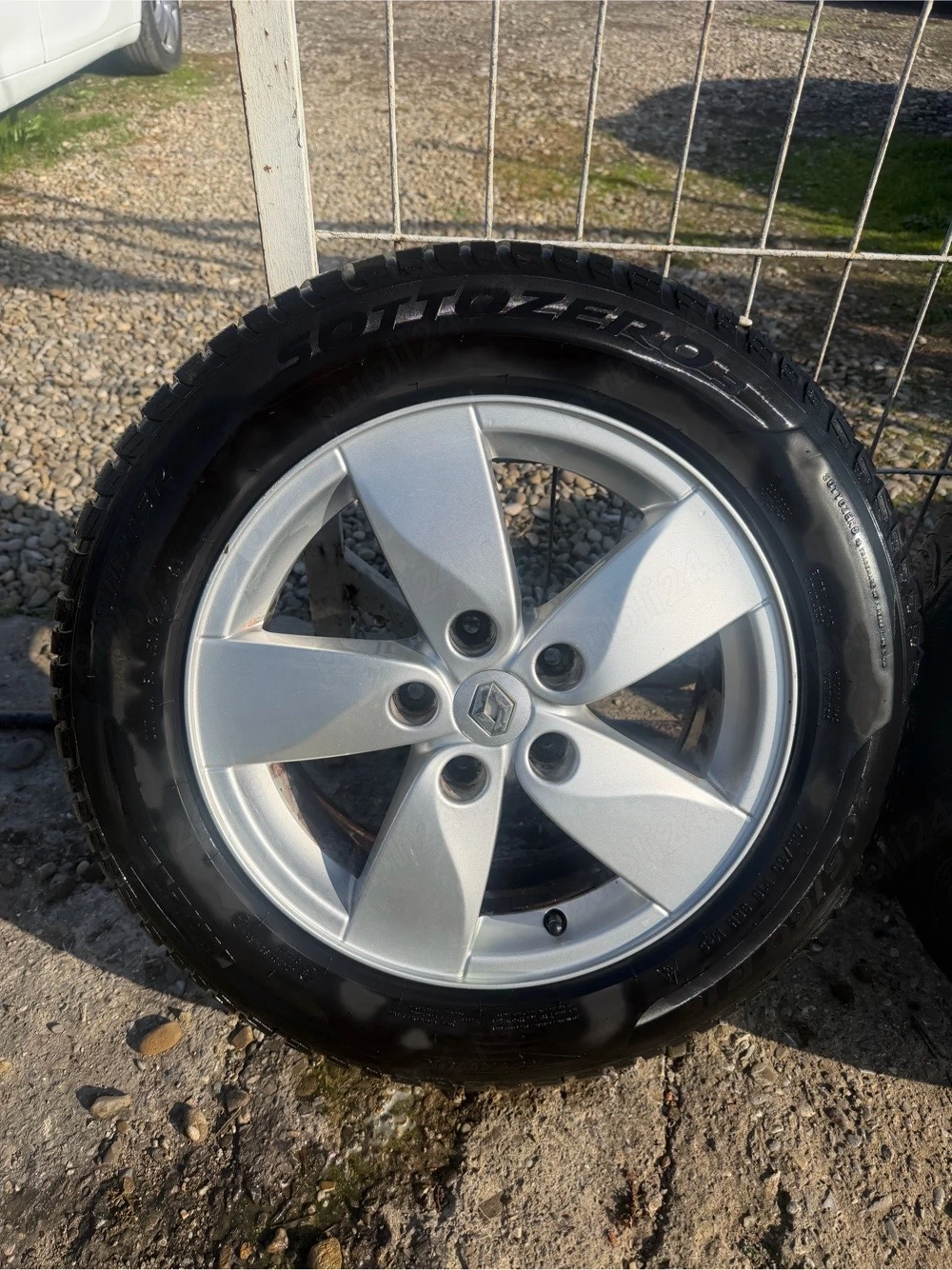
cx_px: 476
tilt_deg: -40.7
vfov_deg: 71.6
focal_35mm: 24
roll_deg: -2.6
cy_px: 635
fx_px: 880
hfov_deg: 56.8
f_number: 1.78
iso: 100
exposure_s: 1/5319
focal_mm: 6.76
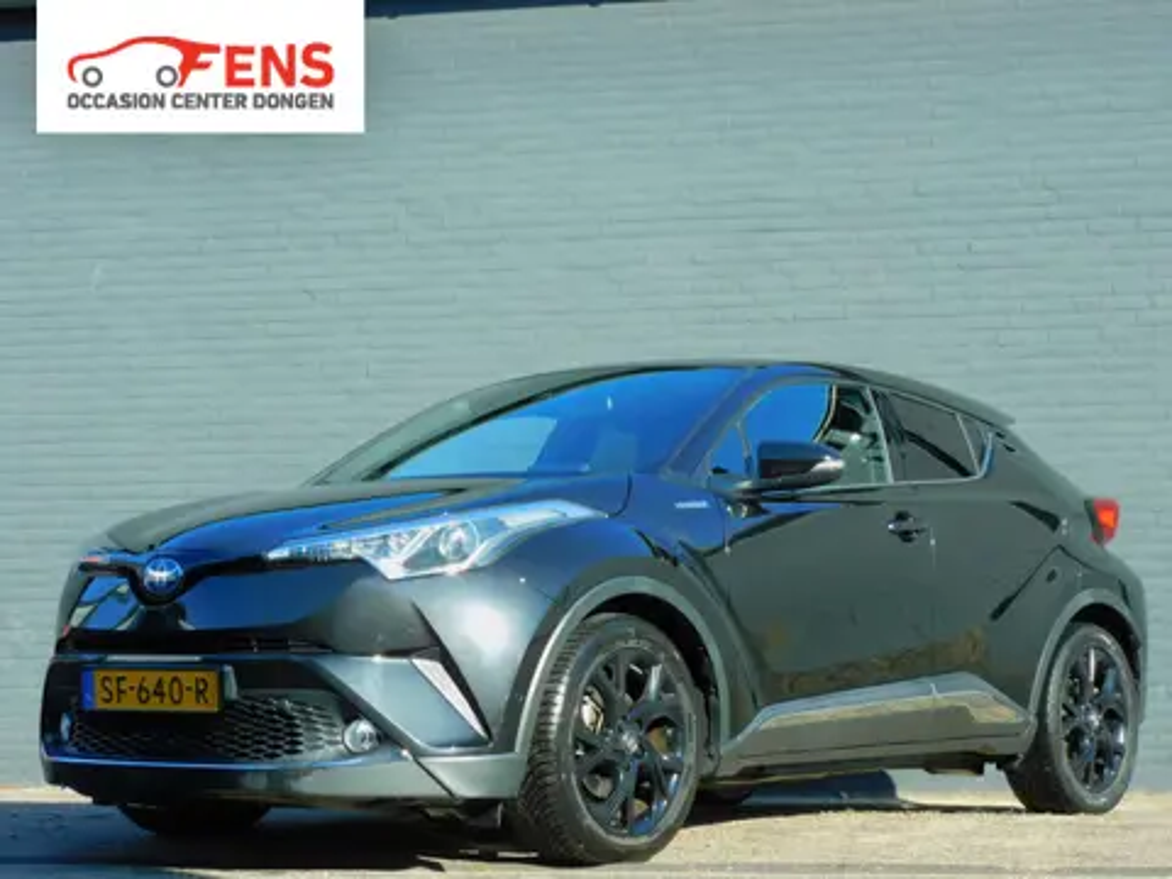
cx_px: 586
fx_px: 2709
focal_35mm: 80
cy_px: 440
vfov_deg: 18.4
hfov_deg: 24.4
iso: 125
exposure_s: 1/250
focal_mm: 14.3
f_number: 4.5
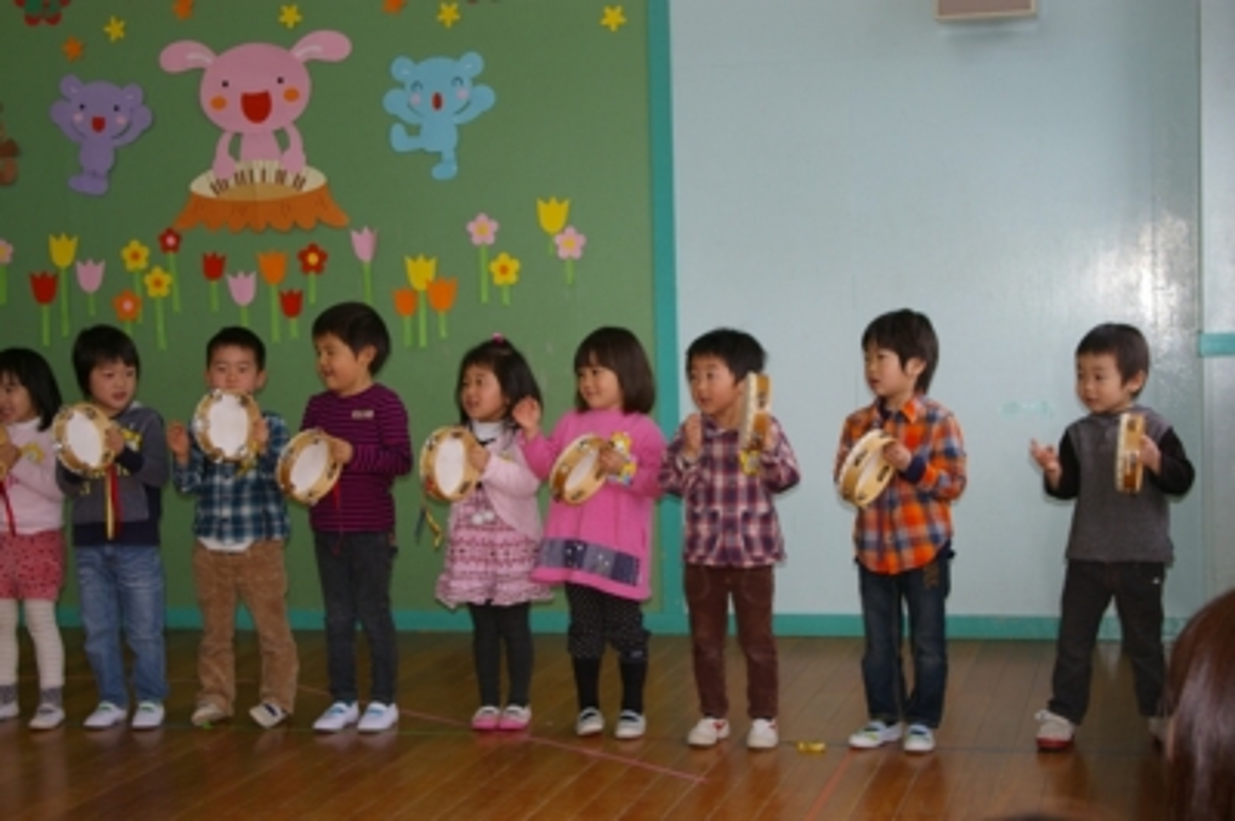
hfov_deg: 35.1
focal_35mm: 57
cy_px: 410
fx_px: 1954
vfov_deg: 23.7
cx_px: 618
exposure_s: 1/60
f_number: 4.5
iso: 200
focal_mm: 38
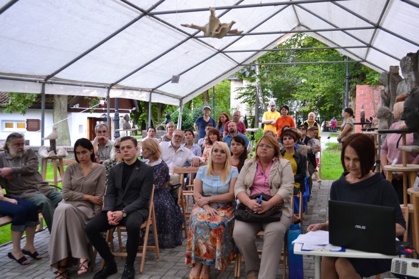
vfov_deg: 34.2
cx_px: 210
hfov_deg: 49.6
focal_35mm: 39
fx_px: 454
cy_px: 140
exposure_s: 1/50
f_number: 4.2
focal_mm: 26
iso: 800
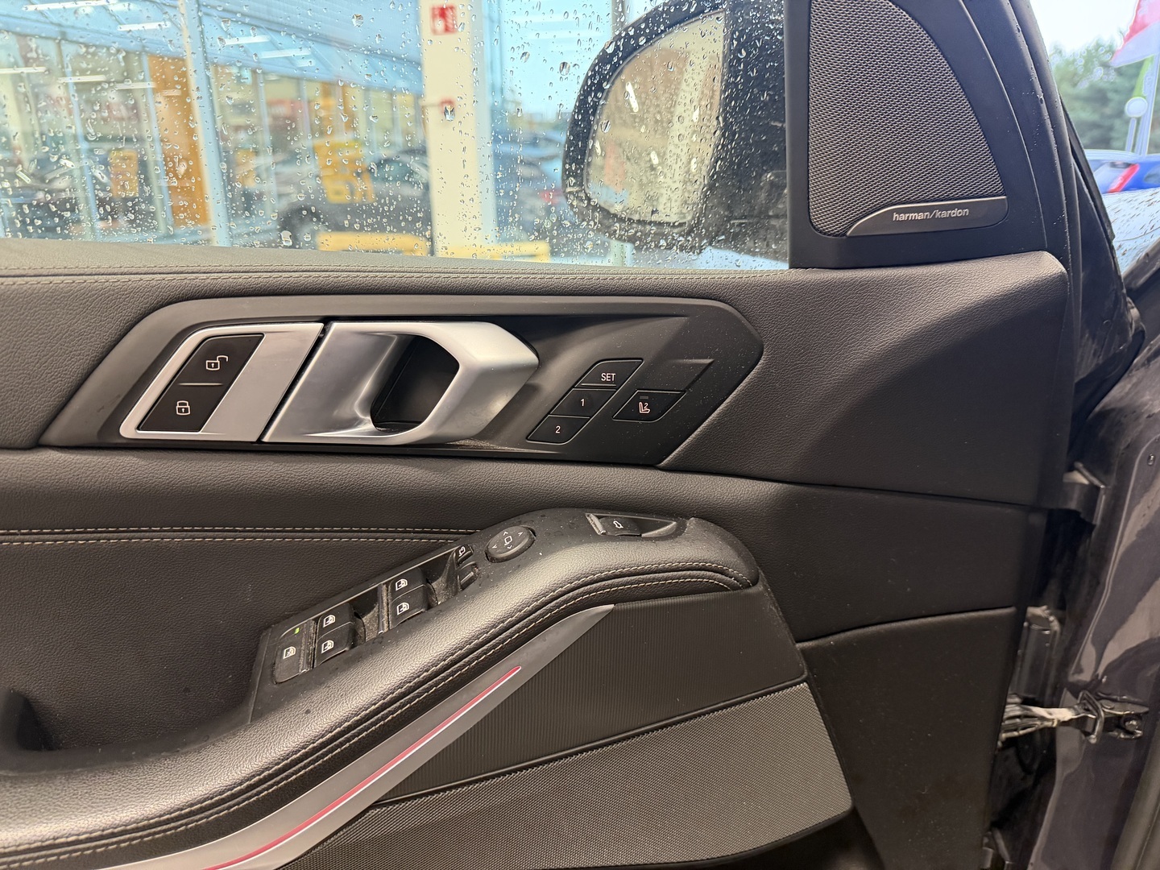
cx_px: 580
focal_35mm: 24
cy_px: 435
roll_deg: +1.1
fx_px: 804
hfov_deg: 71.6
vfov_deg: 56.8
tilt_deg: -18.7
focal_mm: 6.76
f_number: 1.78
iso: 320
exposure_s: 1/50
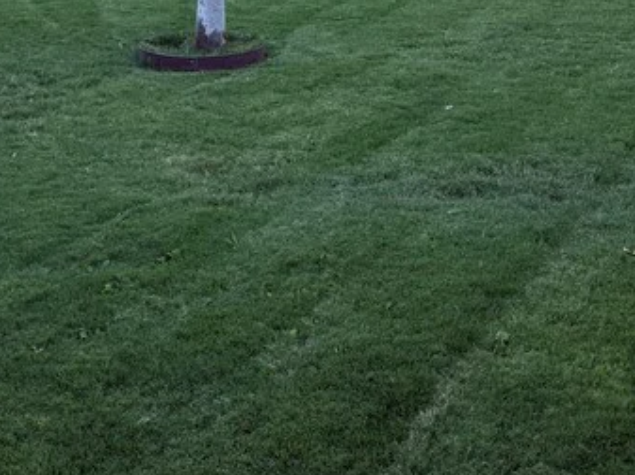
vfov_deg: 18.9
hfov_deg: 26.6
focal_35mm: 73
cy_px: -107
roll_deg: +0.2
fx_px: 1338
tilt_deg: -6.3
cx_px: 230
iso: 100
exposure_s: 1/1060
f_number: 1.78
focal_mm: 6.76
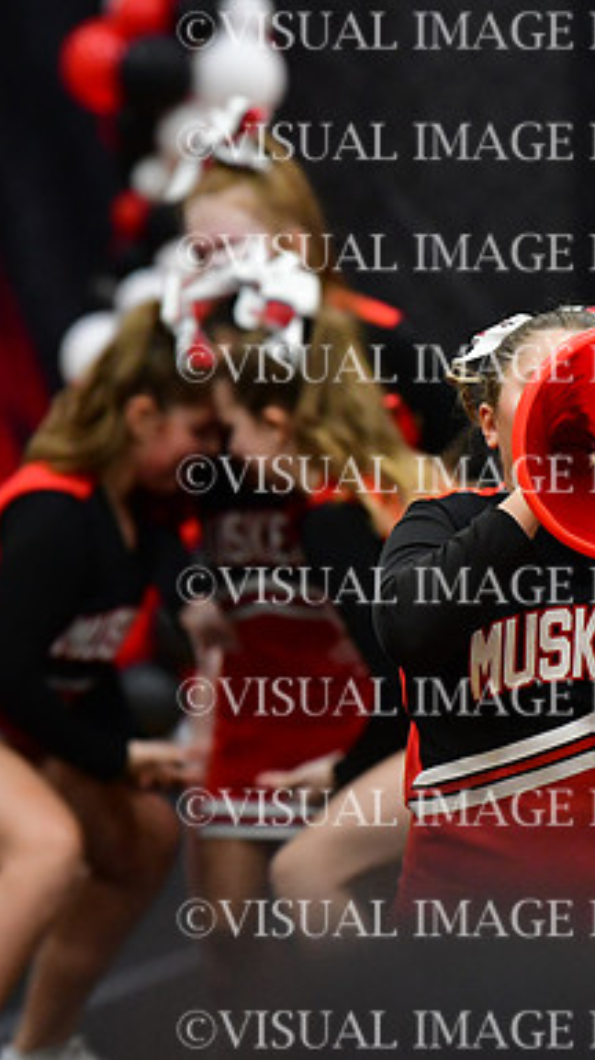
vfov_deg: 4.6
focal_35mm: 474
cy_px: 530
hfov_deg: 2.6
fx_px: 13321
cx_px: 576
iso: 4000
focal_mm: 200
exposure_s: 1/500
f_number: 3.5
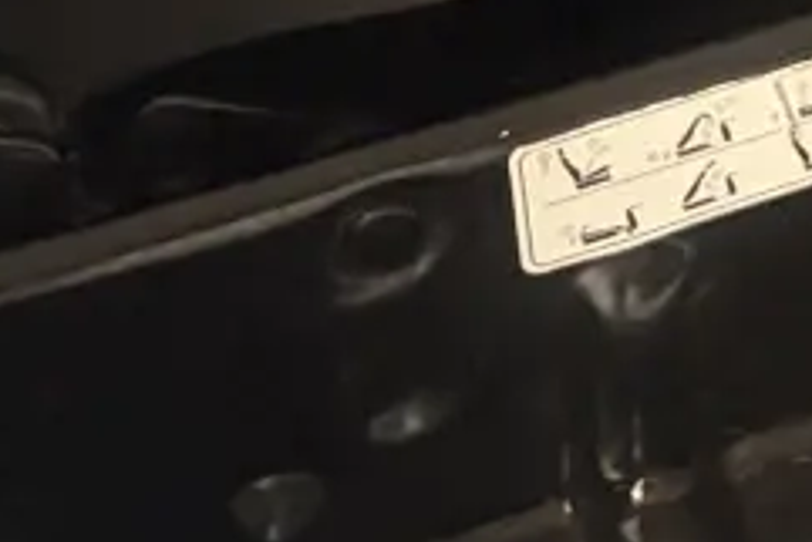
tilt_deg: -25.5
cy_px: -1676
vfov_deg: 5.5
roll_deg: -0.3
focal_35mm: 215
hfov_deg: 9.1
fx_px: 4852
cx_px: 1466
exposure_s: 1/60
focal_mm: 5.96
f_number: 1.6
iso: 400
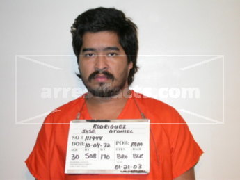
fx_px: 423
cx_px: 120
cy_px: 90
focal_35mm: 61
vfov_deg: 24.0
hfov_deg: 31.7
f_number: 3.1
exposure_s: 1/60.3
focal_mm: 12.7
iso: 100
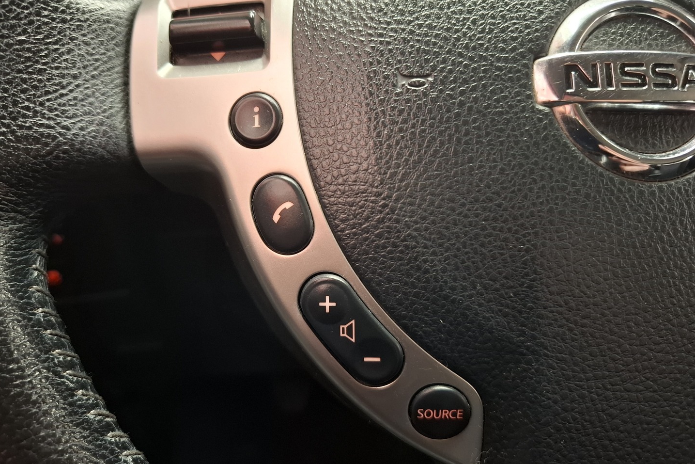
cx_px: 347
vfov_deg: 53.0
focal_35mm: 24
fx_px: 463
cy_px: 205
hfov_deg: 73.7
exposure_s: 1/25
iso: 400
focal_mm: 5.54
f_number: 1.8
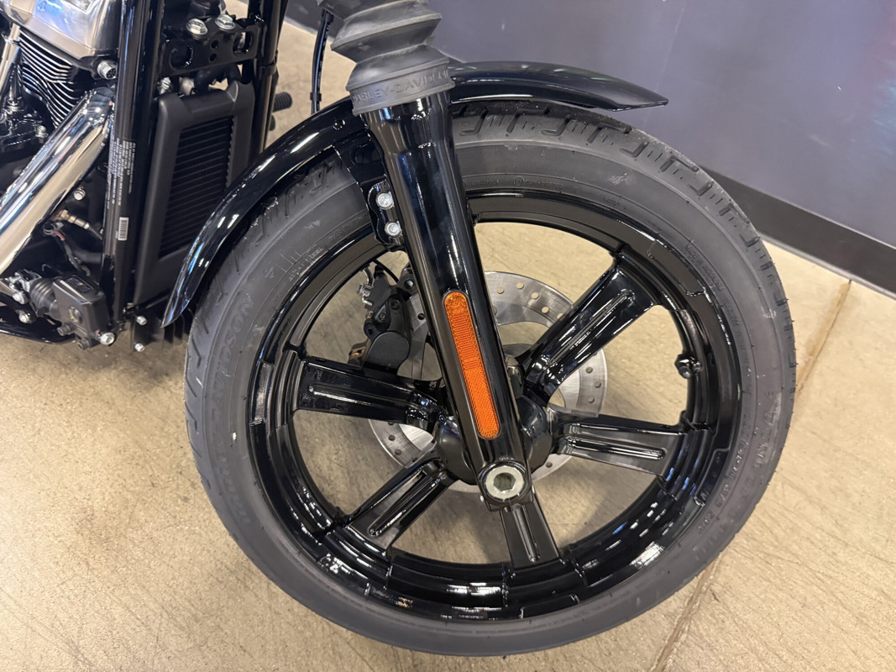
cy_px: 336
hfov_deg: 71.6
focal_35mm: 24
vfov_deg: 56.8
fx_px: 621
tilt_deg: -49.0
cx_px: 448
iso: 800
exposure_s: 1/60
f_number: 1.78
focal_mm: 6.76
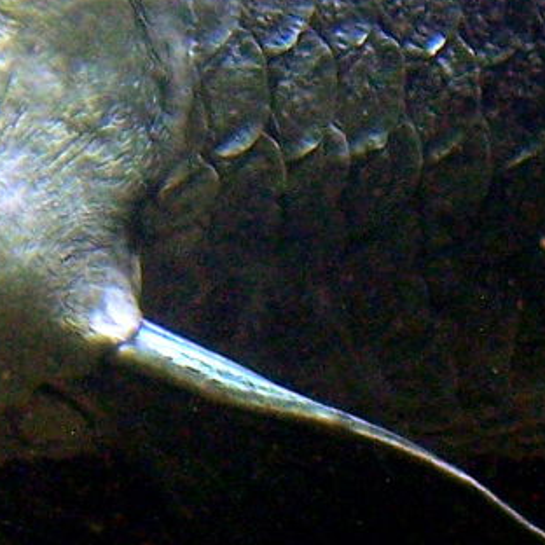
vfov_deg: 3.9
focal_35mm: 446
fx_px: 7944
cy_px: -457
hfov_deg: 3.9
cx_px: -414
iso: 160
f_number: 3.2
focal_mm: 13.7
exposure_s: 1/8
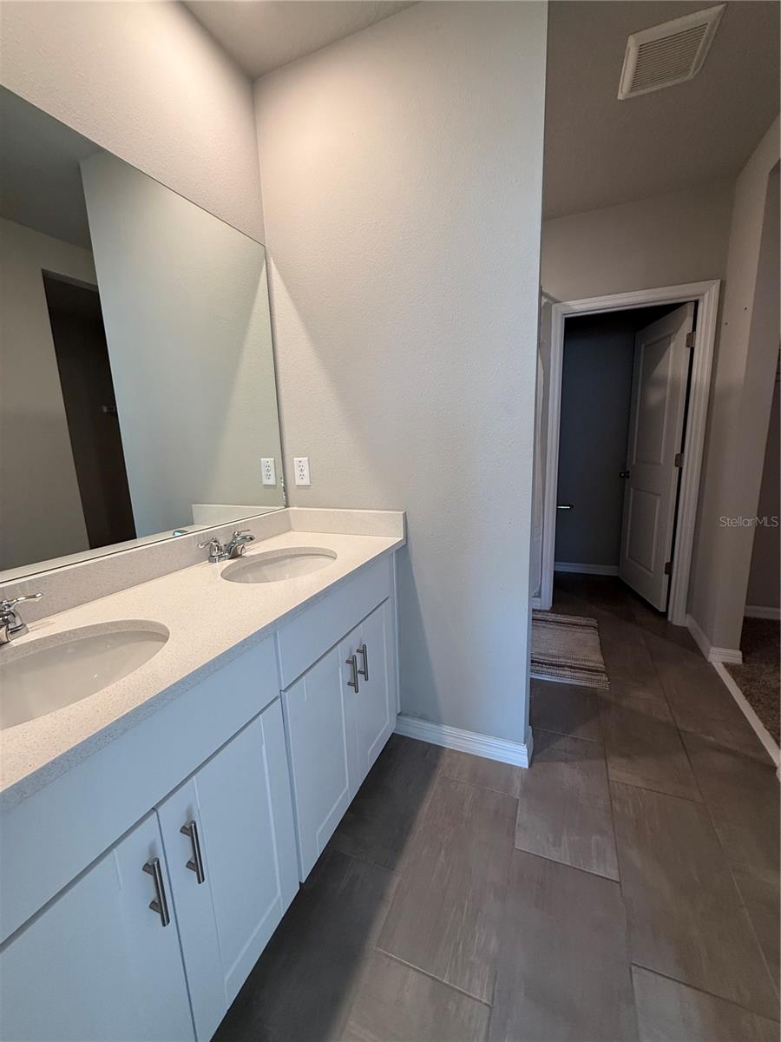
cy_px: 521
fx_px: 421
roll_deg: +1.9
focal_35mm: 14
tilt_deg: -10.5
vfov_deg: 102.1
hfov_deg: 85.7
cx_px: 390
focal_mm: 2.22
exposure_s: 1/120
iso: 160
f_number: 2.2
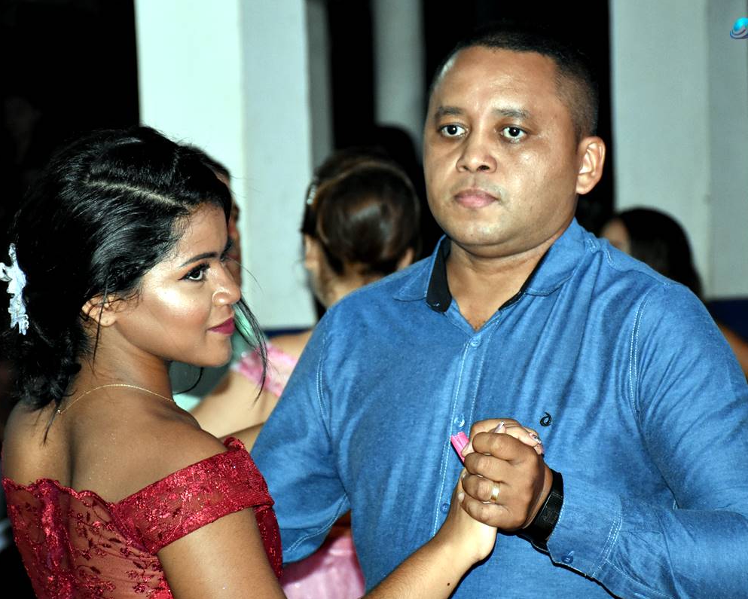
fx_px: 3578
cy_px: 300
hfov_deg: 11.9
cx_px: 398
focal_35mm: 162
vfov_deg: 9.6
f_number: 5.3
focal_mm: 95
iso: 2500
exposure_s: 1/100
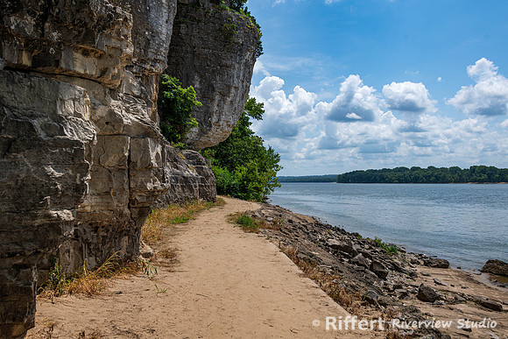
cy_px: 170
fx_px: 418
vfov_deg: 44.1
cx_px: 254
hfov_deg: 62.6
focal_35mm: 30
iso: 64
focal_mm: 28
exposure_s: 1/200
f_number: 8
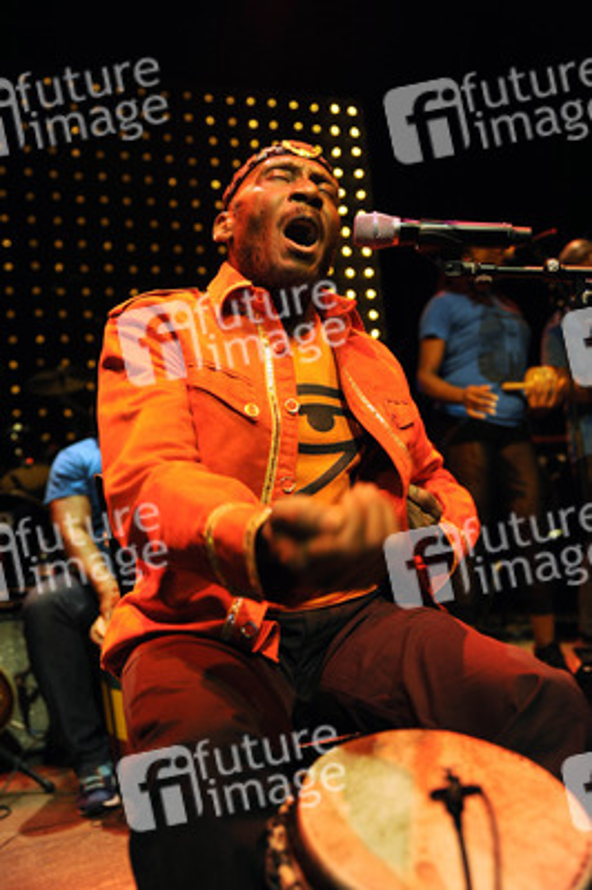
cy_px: 445
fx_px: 865
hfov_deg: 37.8
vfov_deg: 54.5
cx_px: 296
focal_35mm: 35
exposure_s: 1/160
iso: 1600
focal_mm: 35
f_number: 2.8
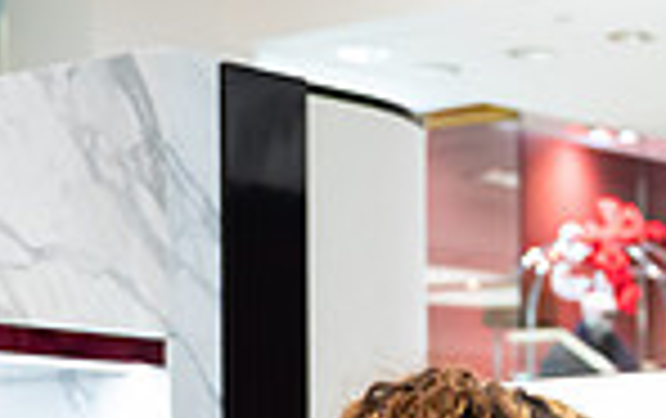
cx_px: 950
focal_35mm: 150
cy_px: 789
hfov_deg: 13.3
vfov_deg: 8.4
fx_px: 2727
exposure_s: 1/160
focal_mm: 36
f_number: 3.2
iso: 1000
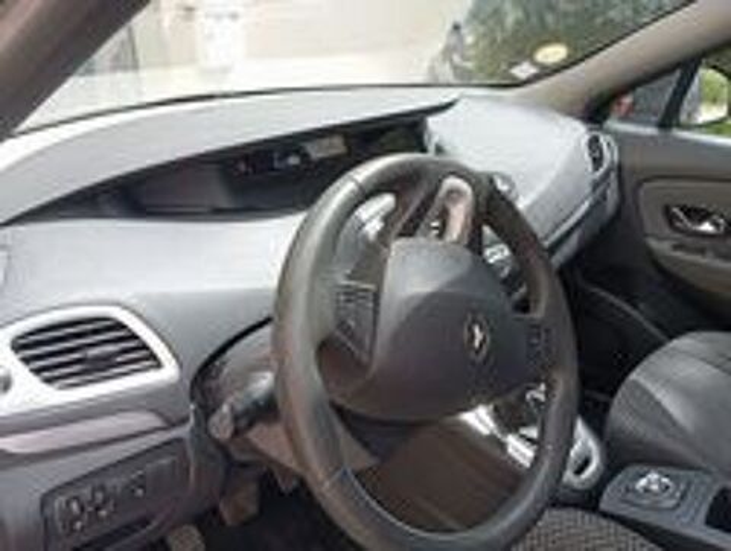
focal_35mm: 28
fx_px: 592
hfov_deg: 63.3
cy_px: 276
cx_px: 366
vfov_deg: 49.9
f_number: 1.8
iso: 62
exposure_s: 1/100
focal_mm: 4.22
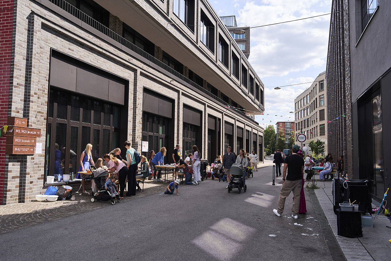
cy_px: 130
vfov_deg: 45.0
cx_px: 196
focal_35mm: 29
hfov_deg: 63.7
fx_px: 315
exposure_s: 1/2000
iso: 250
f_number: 3.5
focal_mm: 29
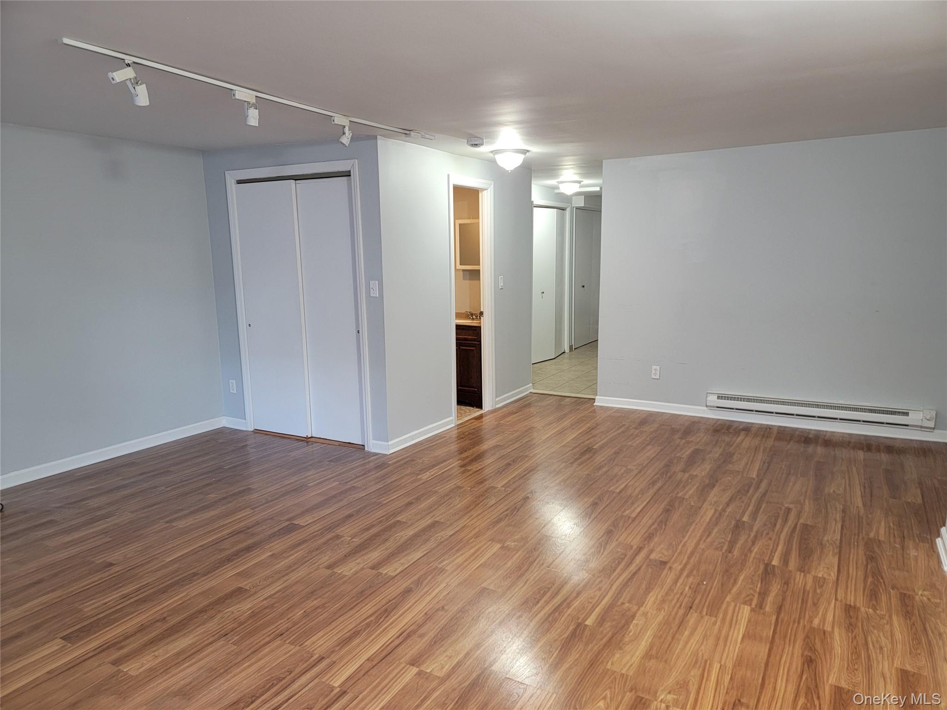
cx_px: 474
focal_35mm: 24
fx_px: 657
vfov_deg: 56.8
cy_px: 355
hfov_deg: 71.6
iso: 250
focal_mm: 6.7
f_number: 1.8
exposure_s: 1/40
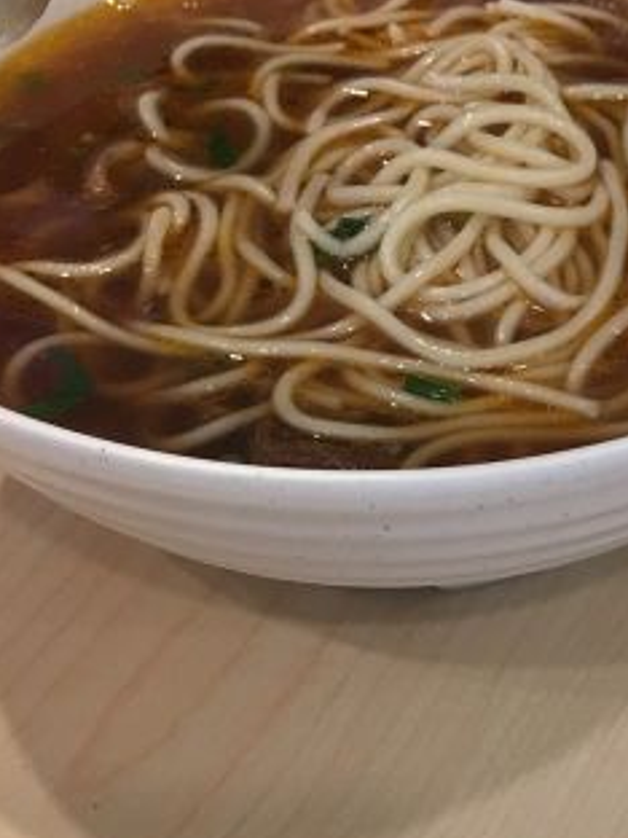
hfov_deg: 22.1
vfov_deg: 27.4
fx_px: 1572
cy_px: 916
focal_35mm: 65
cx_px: 565
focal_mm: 4.15
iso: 50
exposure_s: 1/17
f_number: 2.2
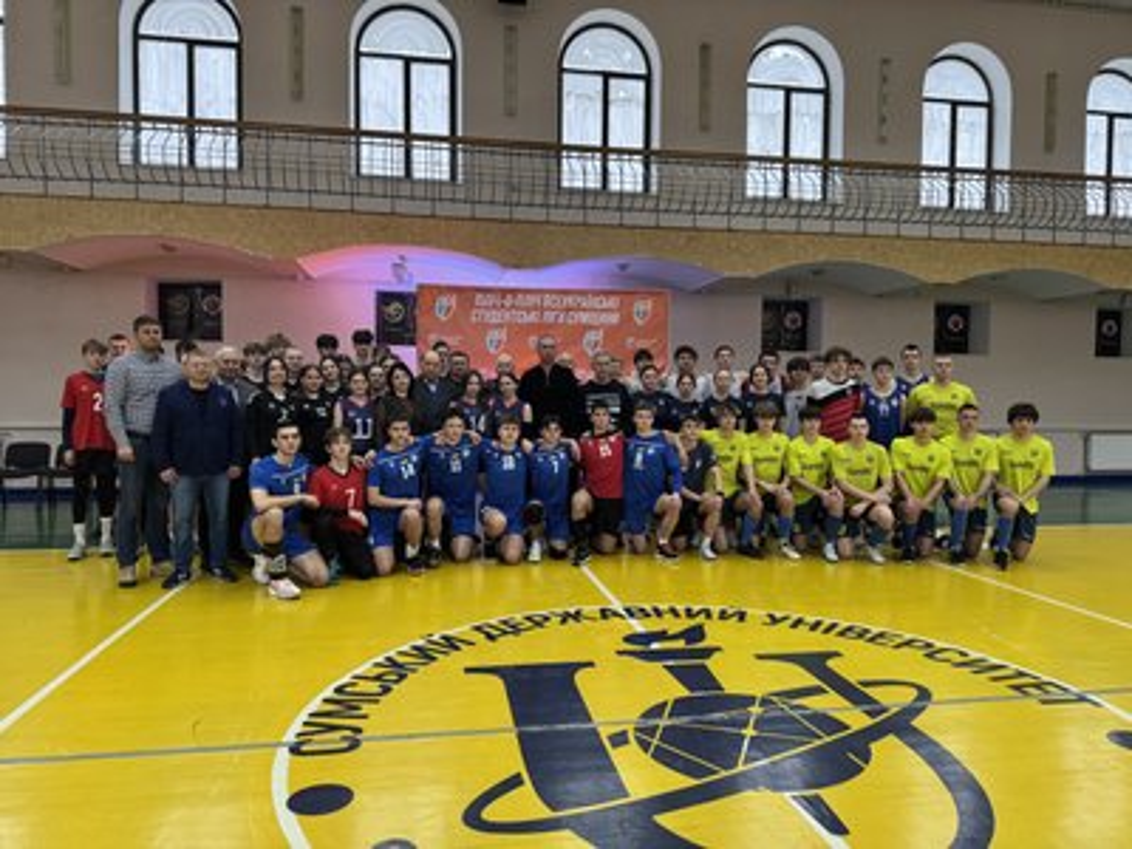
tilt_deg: -1.9
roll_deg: +0.0
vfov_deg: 56.8
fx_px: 785
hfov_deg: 71.6
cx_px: 566
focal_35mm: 24
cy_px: 424
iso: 160
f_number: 1.78
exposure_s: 1/50
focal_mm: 6.76
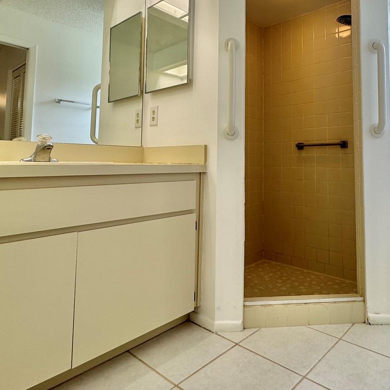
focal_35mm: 25
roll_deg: +0.3
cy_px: 138
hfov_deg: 62.0
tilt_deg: +4.4
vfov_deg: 61.7
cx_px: 246
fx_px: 319
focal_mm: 2.22
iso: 50
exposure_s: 1/120
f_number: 2.2
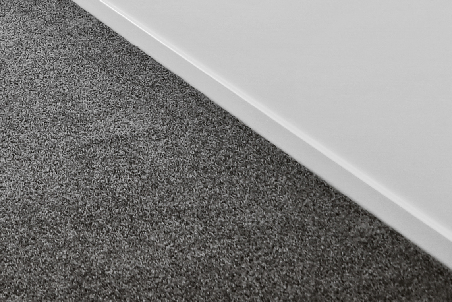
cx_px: -456
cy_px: -445
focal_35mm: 74
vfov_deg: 13.2
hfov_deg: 18.2
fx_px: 930
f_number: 4
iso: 100
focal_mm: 14
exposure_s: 1/13
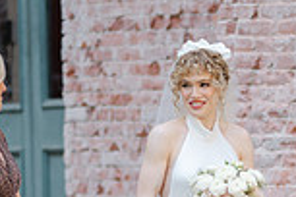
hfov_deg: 5.2
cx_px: 248
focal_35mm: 399
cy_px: 216
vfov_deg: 3.4
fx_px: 3280
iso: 100
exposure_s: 1/800
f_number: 1.4
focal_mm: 105
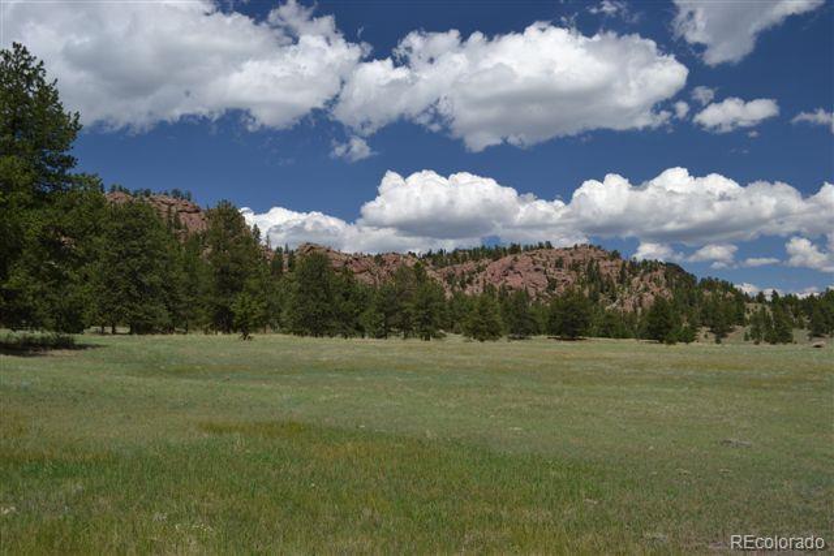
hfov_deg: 53.1
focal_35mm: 36
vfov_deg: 36.9
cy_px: 278
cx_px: 417
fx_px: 834
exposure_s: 1/200
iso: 100
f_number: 7.1
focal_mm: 24
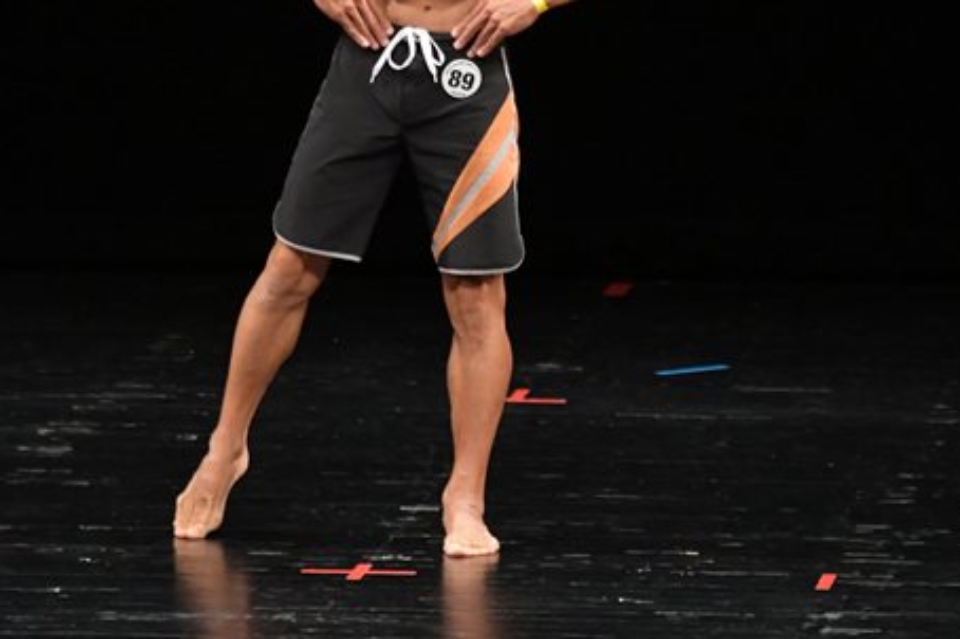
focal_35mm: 461
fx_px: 12284
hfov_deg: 4.5
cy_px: 104
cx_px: 441
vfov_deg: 3.0
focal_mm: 180
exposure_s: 1/400
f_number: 5.6
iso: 3200
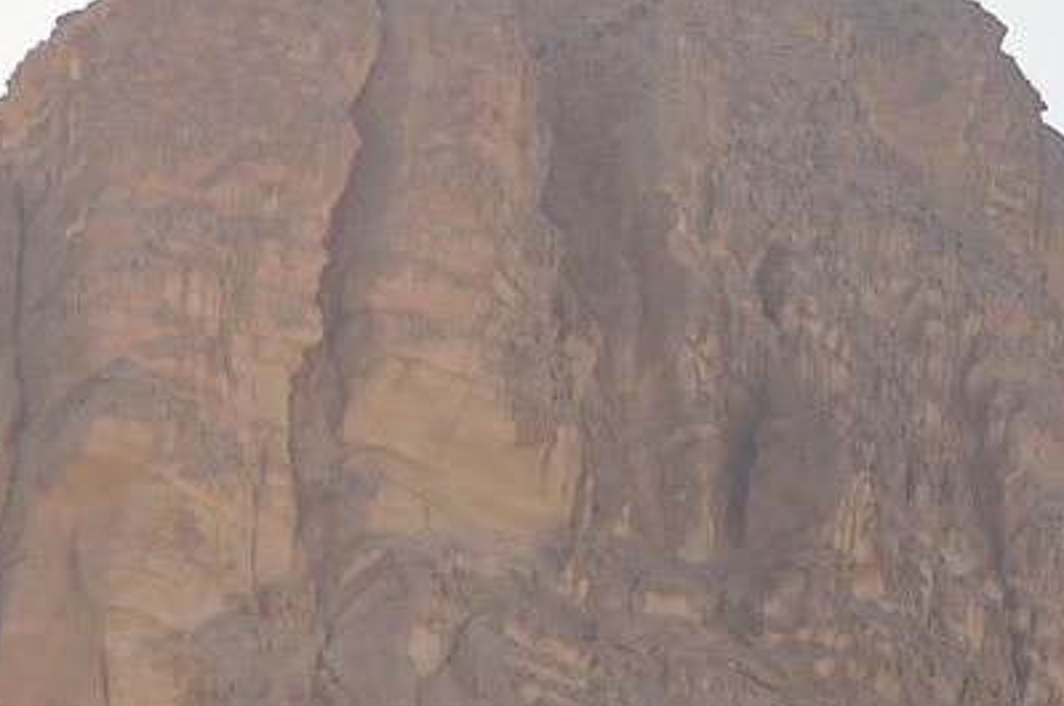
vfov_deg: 4.3
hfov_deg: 6.4
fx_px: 9476
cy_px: 916
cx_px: -253
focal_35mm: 321
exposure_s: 1/1000
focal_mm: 100
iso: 320
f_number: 11
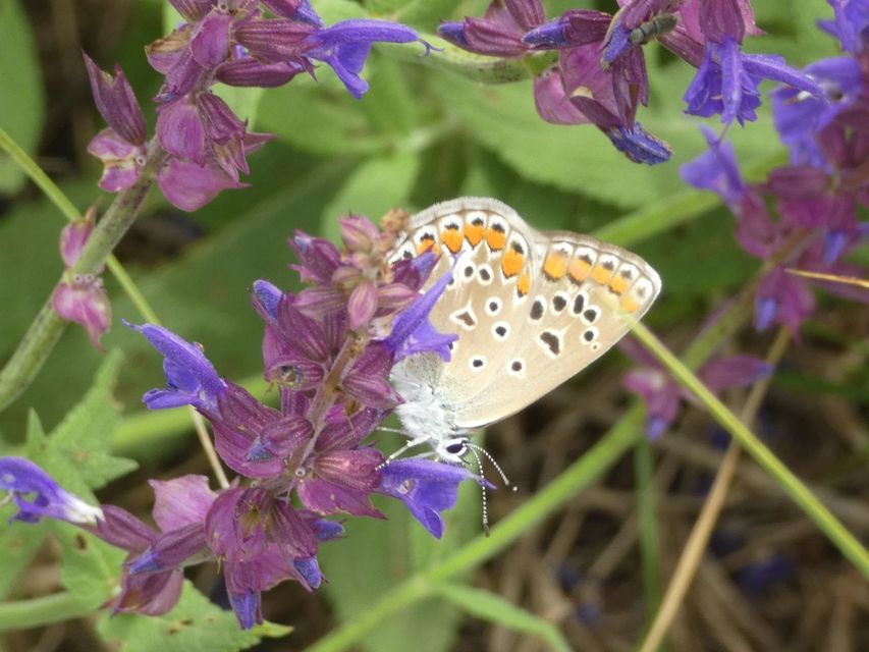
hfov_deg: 14.0
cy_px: 326
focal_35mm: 141
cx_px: 434
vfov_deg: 10.5
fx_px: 3540
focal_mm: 25.2
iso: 125
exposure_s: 1/80
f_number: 5.3
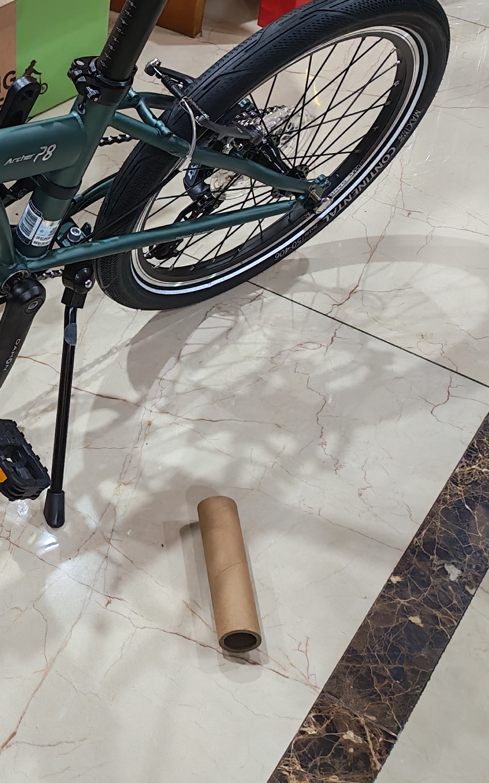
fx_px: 1301
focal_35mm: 61
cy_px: 263
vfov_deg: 33.2
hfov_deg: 20.1
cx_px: -77
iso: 2500
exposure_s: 1/33
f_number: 1.9
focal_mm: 6.12
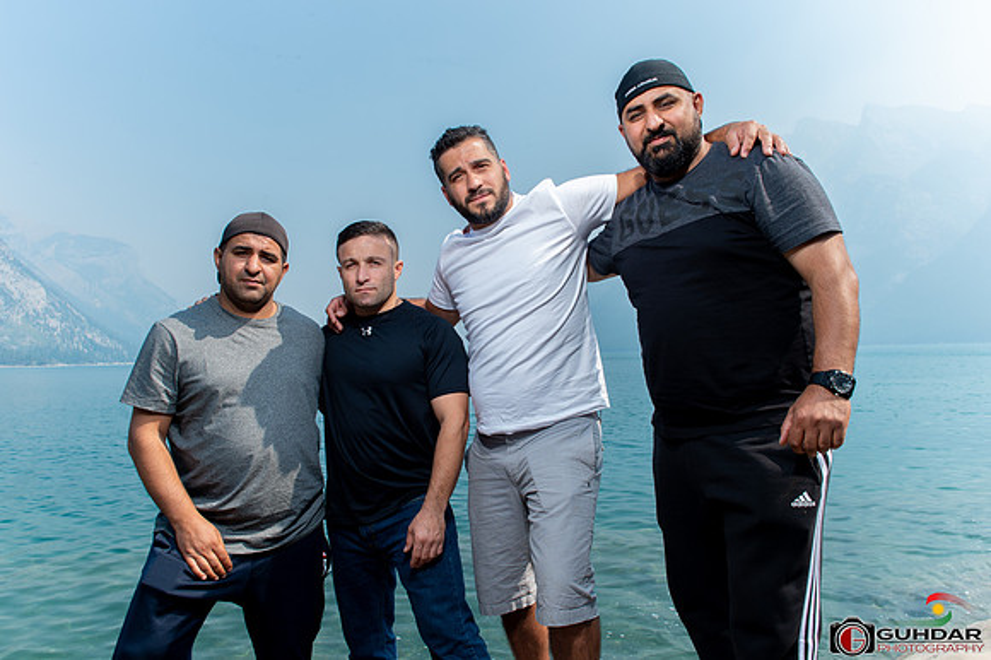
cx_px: 496
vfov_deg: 53.1
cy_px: 330
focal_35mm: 24
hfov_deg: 73.8
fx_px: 660
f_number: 16
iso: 200
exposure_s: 1/160
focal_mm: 24
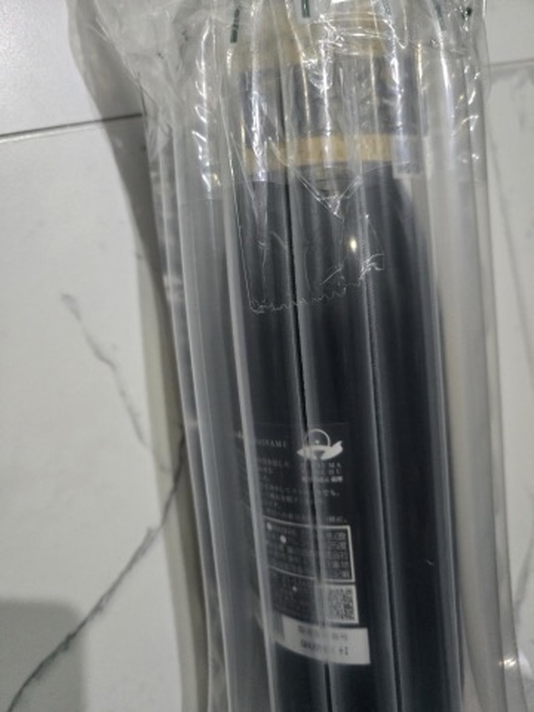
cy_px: 356
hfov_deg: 58.9
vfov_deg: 73.9
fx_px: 473
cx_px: 267
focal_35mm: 23
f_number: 1.8
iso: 1250
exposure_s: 1/60
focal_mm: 5.4
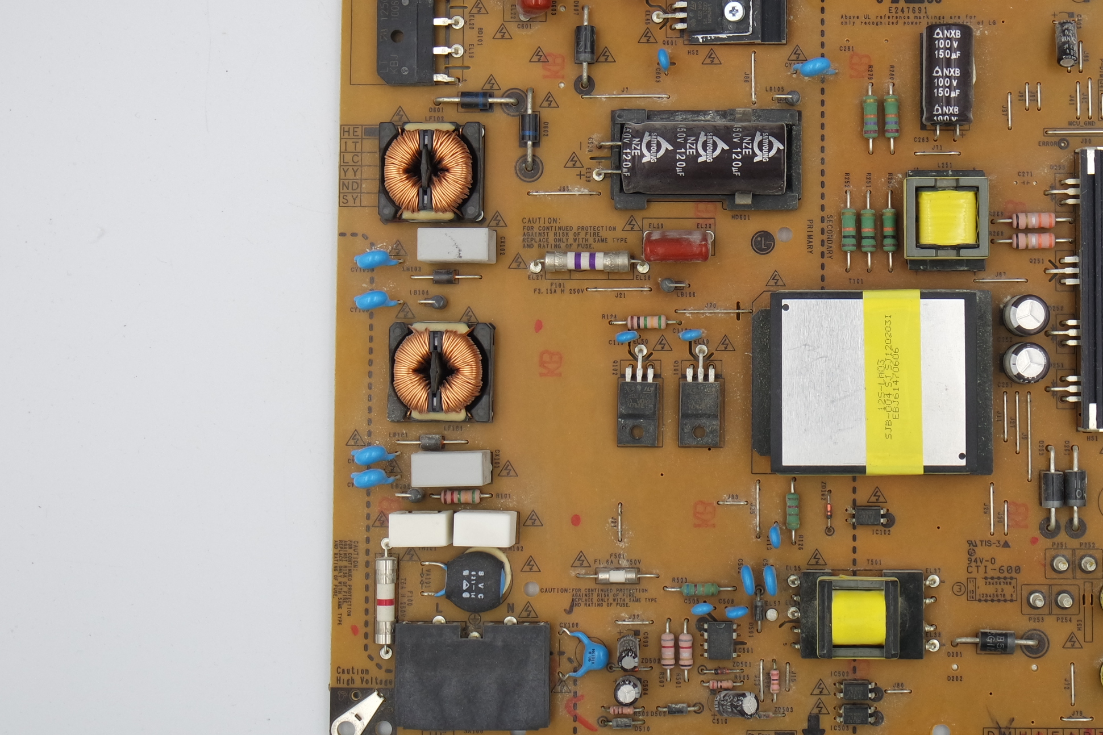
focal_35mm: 69
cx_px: 764
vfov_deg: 19.6
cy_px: 214
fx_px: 2114
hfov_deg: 29.0
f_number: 5
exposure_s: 1/125
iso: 160
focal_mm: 17
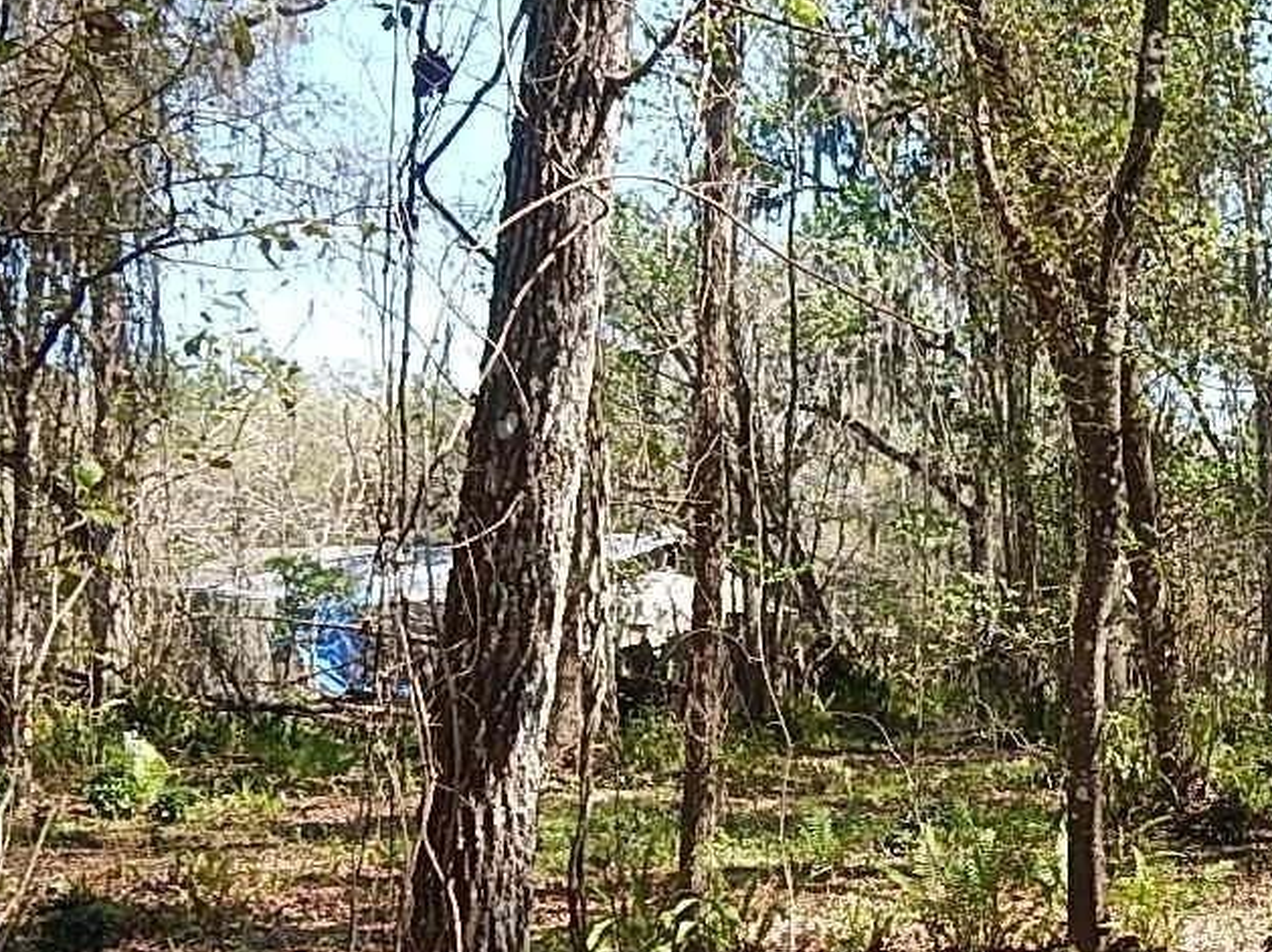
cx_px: 1236
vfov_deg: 25.9
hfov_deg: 32.0
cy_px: 663
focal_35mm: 56
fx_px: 2057
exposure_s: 1/500
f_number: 3
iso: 125
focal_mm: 4
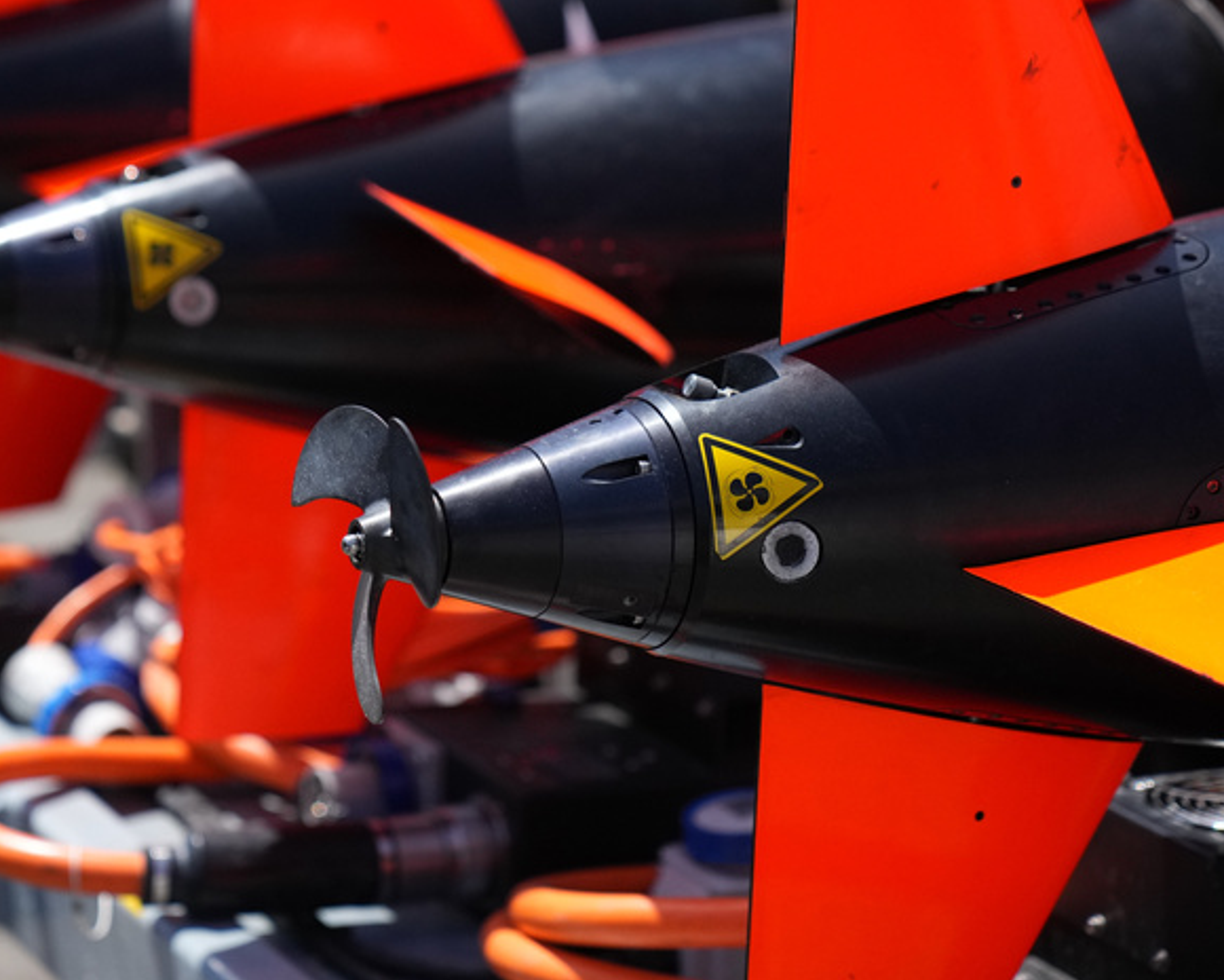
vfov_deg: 13.3
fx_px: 4202
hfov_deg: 16.6
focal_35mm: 116
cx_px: 517
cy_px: 416
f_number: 2.8
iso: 1600
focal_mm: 70
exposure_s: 1/20000
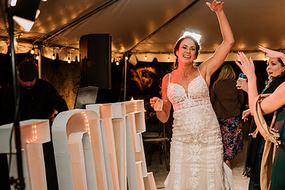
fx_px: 428
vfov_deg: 25.0
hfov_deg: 36.4
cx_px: 193
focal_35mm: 54
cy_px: 120
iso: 500
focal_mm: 35
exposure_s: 1/200
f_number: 2
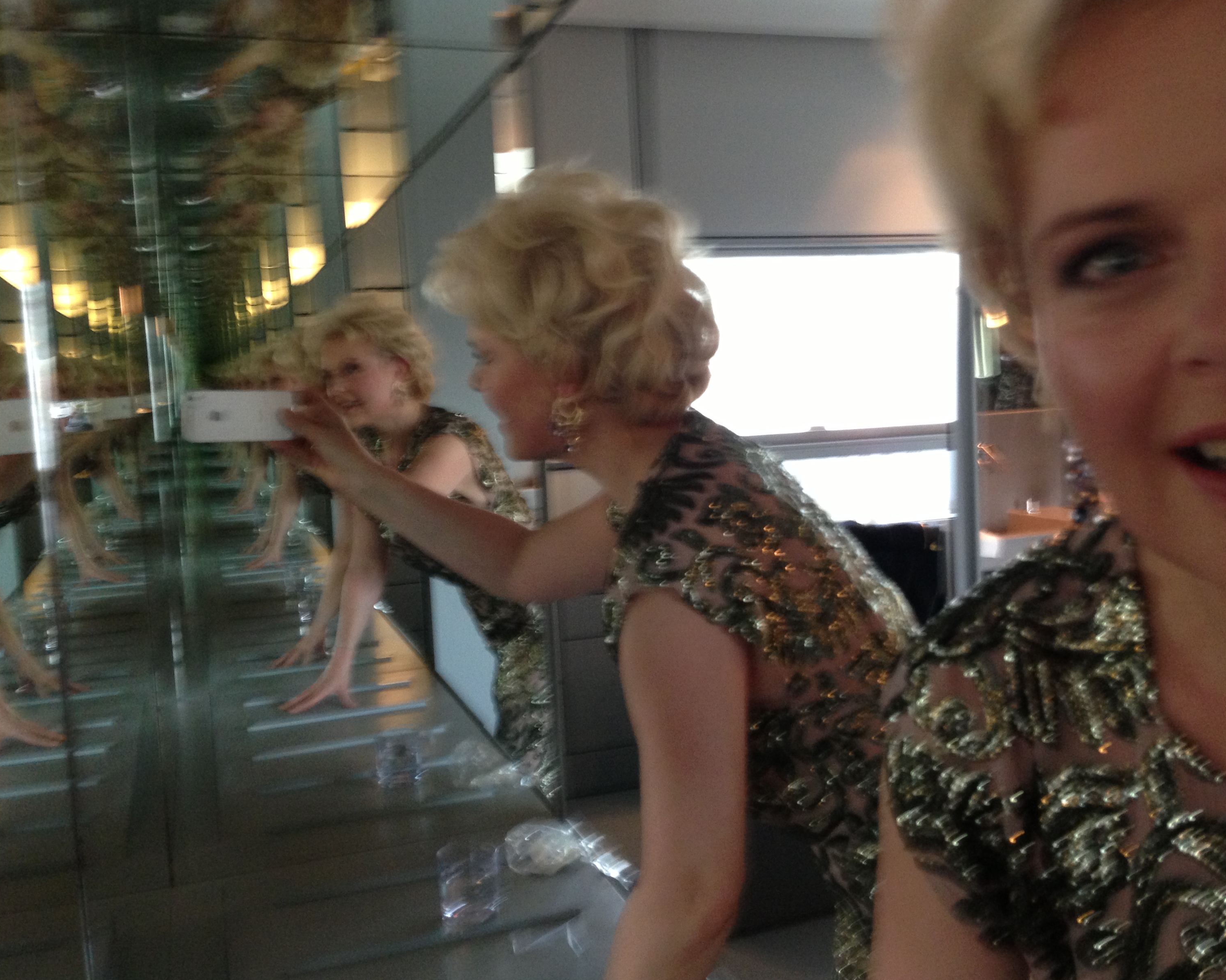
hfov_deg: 51.5
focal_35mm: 35
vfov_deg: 42.2
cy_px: 491
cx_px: 635
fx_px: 1270
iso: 250
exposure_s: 1/20
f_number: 2.4
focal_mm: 4.13
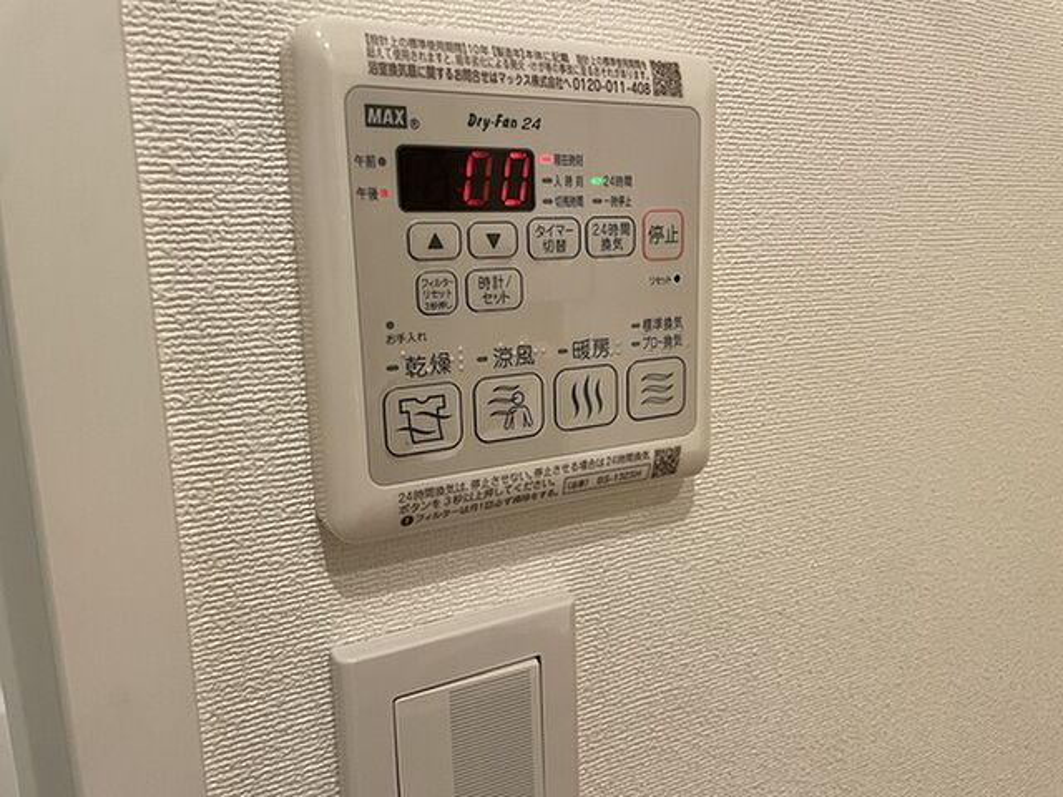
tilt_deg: -9.5
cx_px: 532
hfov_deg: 67.3
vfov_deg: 53.1
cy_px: 398
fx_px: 798
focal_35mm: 26
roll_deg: +1.5
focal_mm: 4.2
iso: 100
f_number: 1.6
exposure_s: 1/120
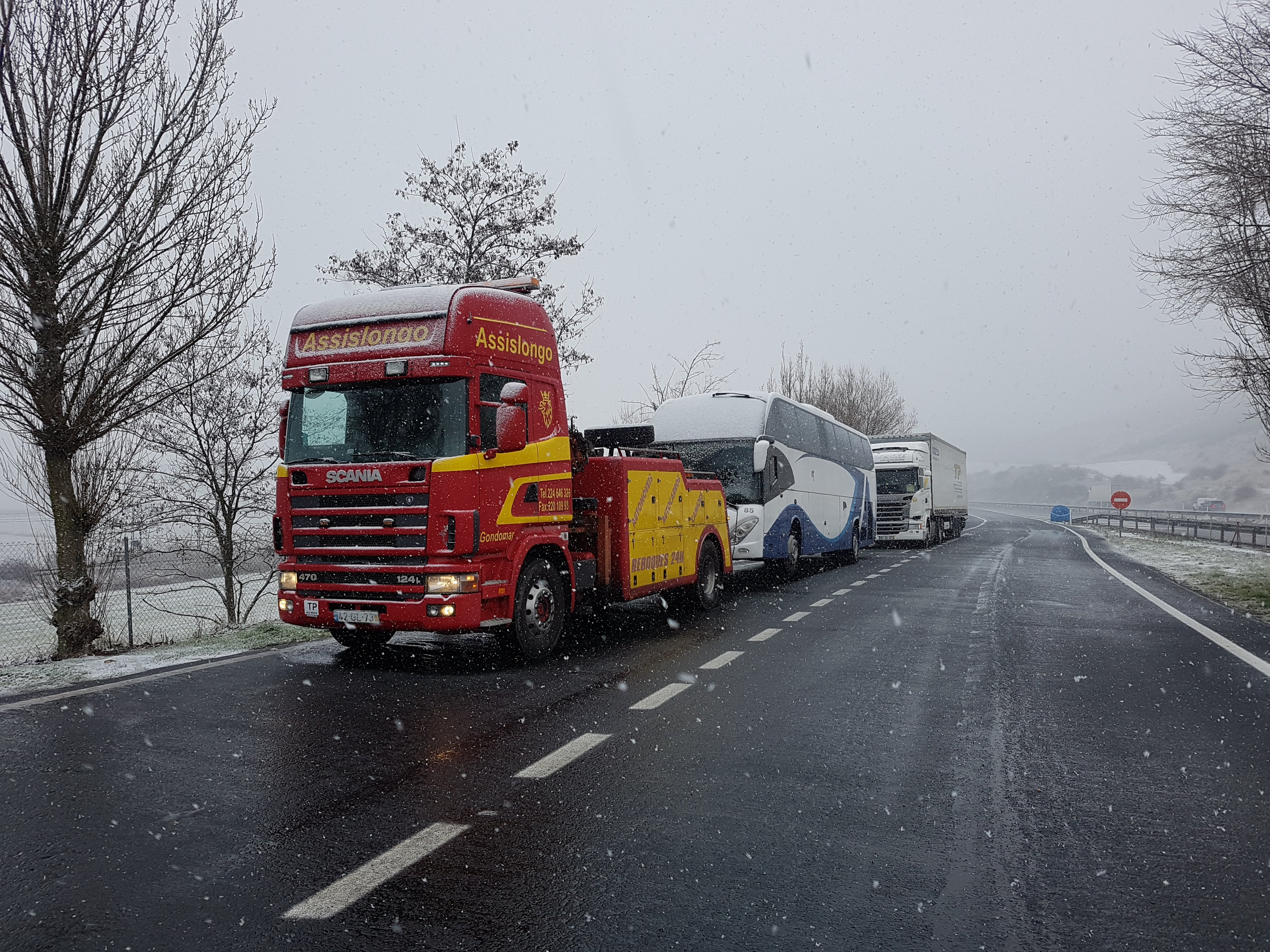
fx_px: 954
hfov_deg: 67.3
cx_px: 635
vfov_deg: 53.1
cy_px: 476
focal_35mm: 26
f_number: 1.7
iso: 50
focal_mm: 4.2
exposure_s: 1/678
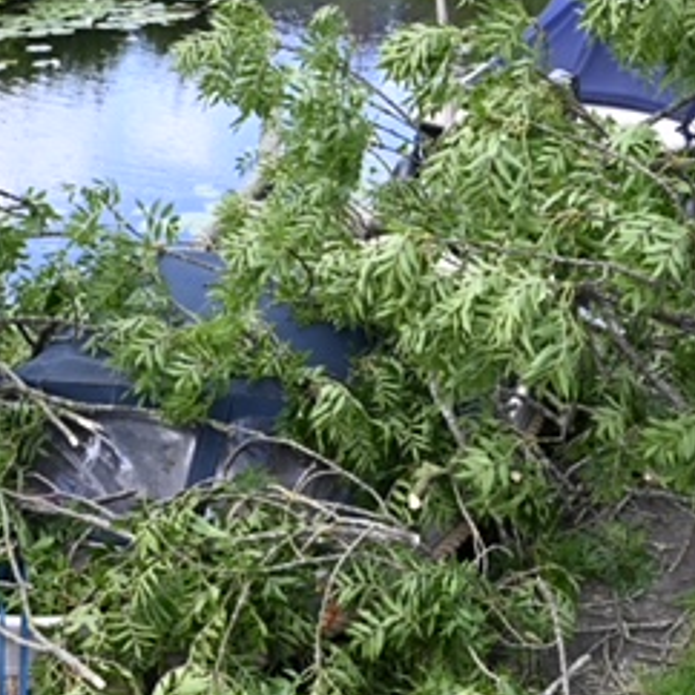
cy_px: 434
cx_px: 258
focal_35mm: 64
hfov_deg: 26.7
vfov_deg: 26.8
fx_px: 1457
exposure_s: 1/125
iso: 100
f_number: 4.5
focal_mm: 28.5
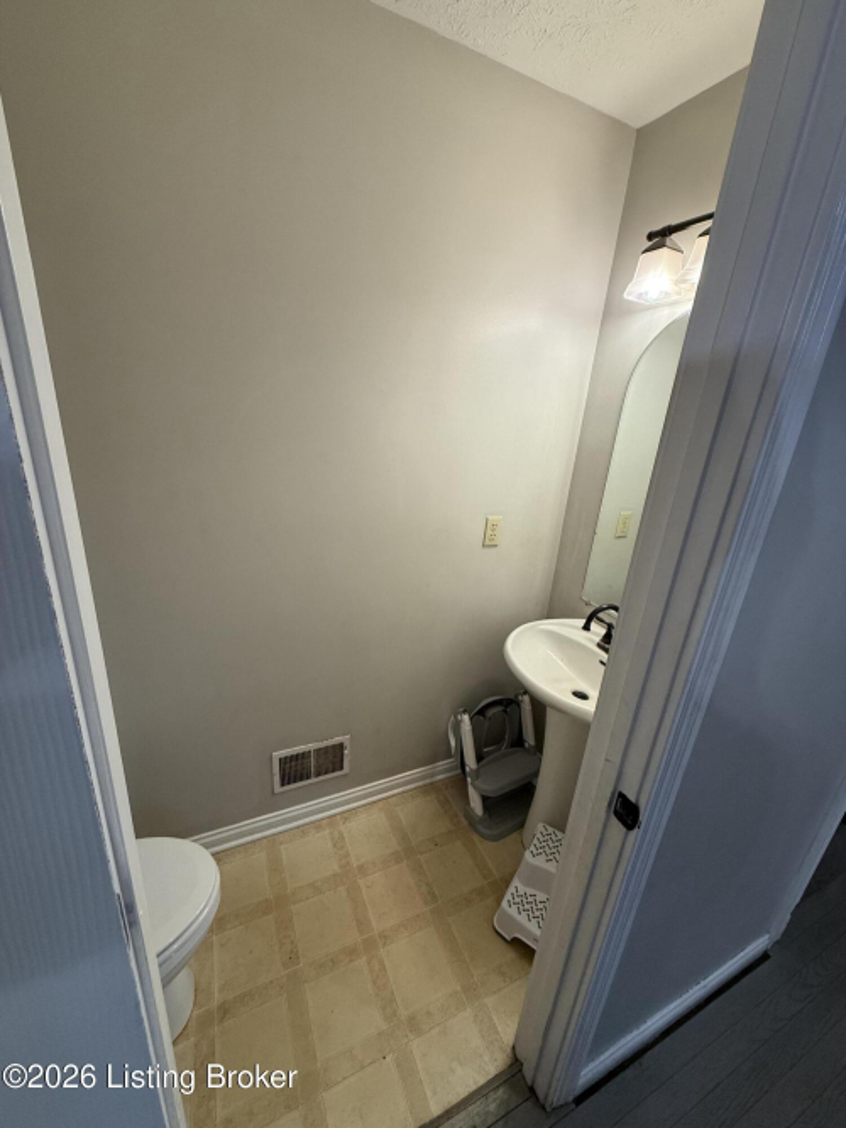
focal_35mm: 14
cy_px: 564
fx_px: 456
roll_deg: -5.2
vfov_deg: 102.1
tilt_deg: -19.2
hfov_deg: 85.7
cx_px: 423
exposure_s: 1/120
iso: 200
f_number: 2.2
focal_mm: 2.22
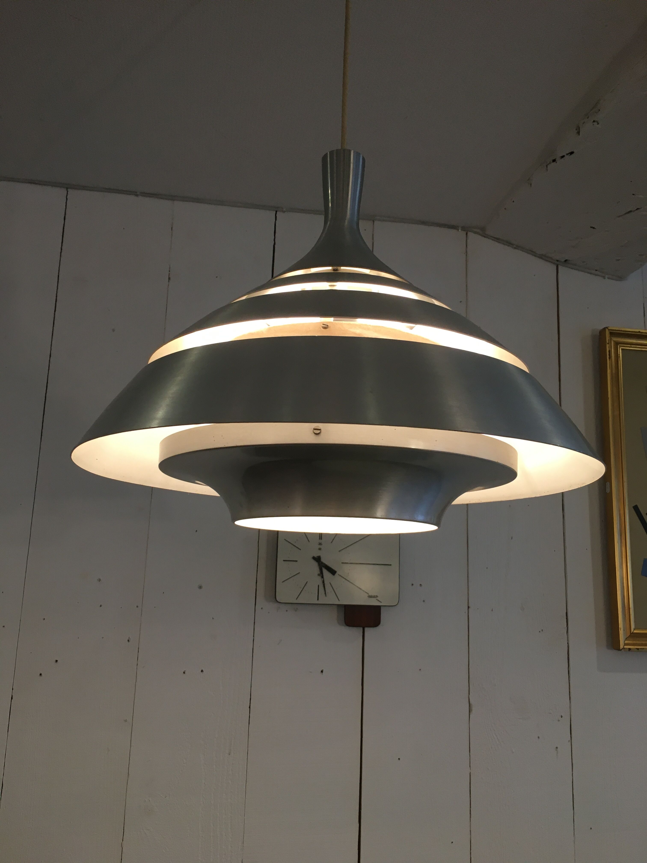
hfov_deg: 48.2
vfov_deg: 61.7
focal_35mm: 29
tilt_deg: +13.0
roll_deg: -2.3
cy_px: 432
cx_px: 324
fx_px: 723
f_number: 2.2
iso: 40
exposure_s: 1/33
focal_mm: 4.15
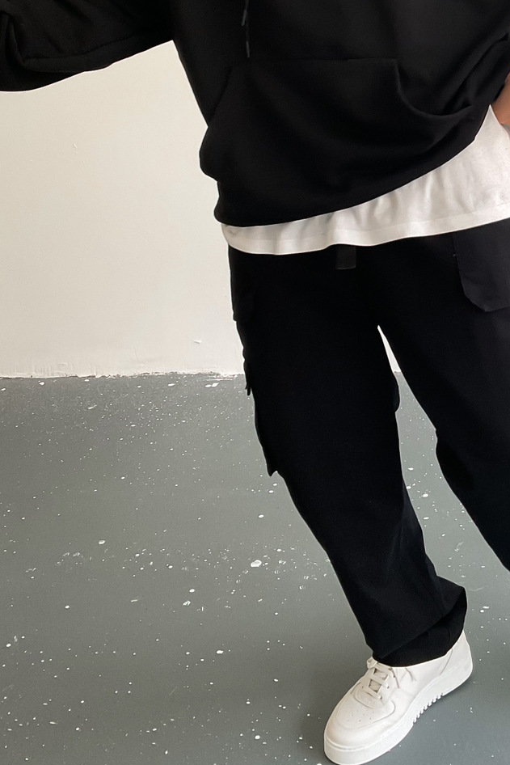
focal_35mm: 51
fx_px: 1083
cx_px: 381
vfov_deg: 37.9
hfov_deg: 26.2
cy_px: 193
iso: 64
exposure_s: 1/80
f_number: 1.8
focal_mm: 3
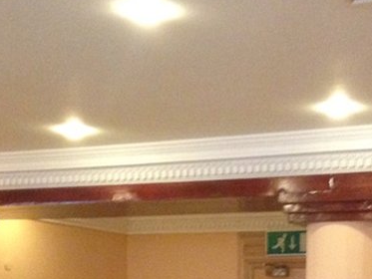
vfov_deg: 13.9
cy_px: 418
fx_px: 1075
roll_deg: -1.7
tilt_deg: -5.9
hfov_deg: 19.4
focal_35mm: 100
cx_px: 304
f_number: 2.4
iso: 400
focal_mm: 4.12
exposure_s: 1/17
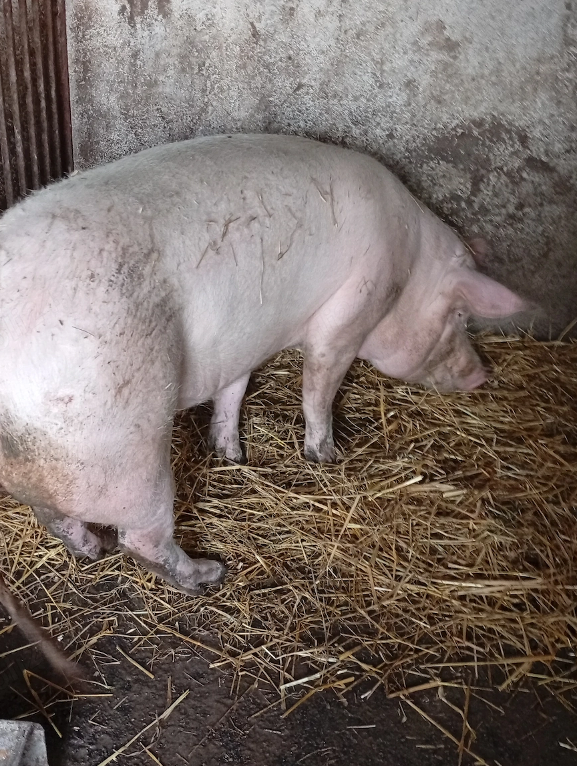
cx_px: 258
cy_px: 357
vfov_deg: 42.9
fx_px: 975
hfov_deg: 32.9
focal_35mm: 44
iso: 607
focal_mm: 3.98
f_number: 1.8
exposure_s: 1/33.3
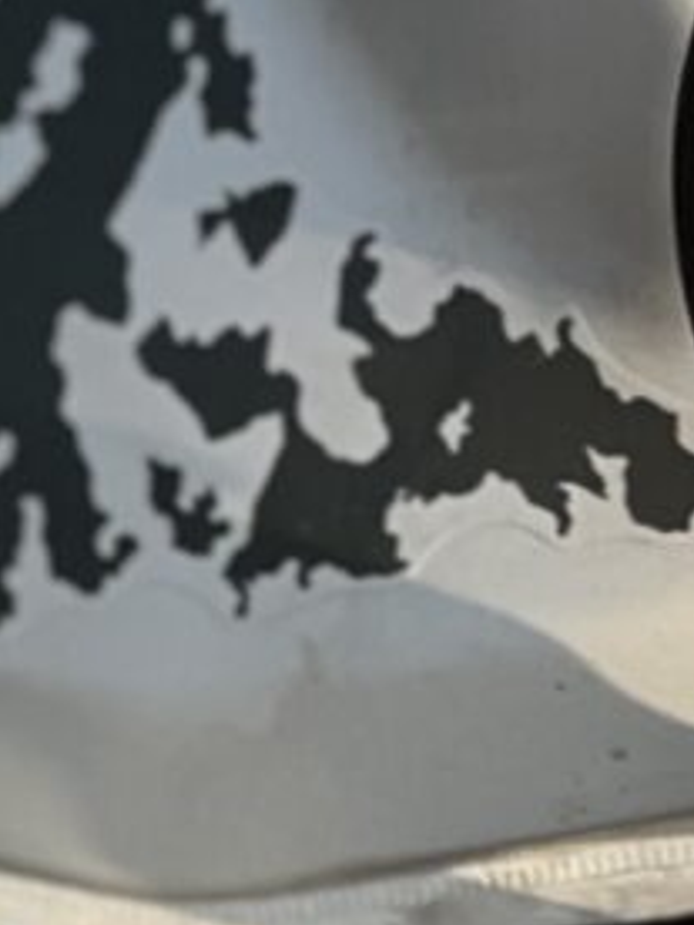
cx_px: 694
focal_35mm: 223
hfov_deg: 6.6
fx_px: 5961
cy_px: 34
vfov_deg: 8.8
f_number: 2.8
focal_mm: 9
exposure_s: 1/121
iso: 32
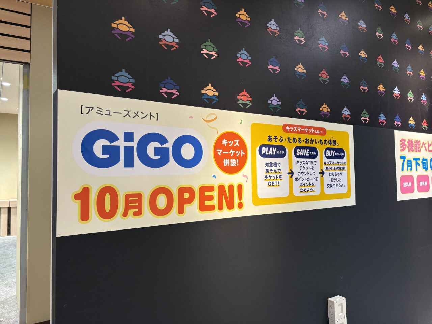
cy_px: 162
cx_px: 216
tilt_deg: +0.4
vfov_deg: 53.1
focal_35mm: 26
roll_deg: +0.3
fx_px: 324
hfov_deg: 67.3
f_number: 1.6
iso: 125
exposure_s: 1/100
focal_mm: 5.96
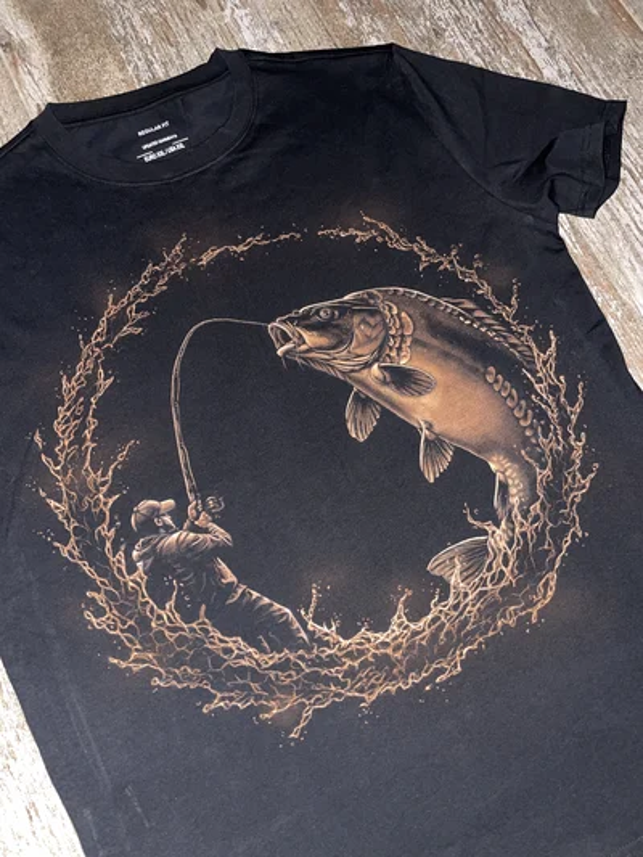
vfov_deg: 67.3
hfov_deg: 53.1
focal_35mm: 26
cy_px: 428
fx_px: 644
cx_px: 322
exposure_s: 1/4
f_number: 1.6
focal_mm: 4.2
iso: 80
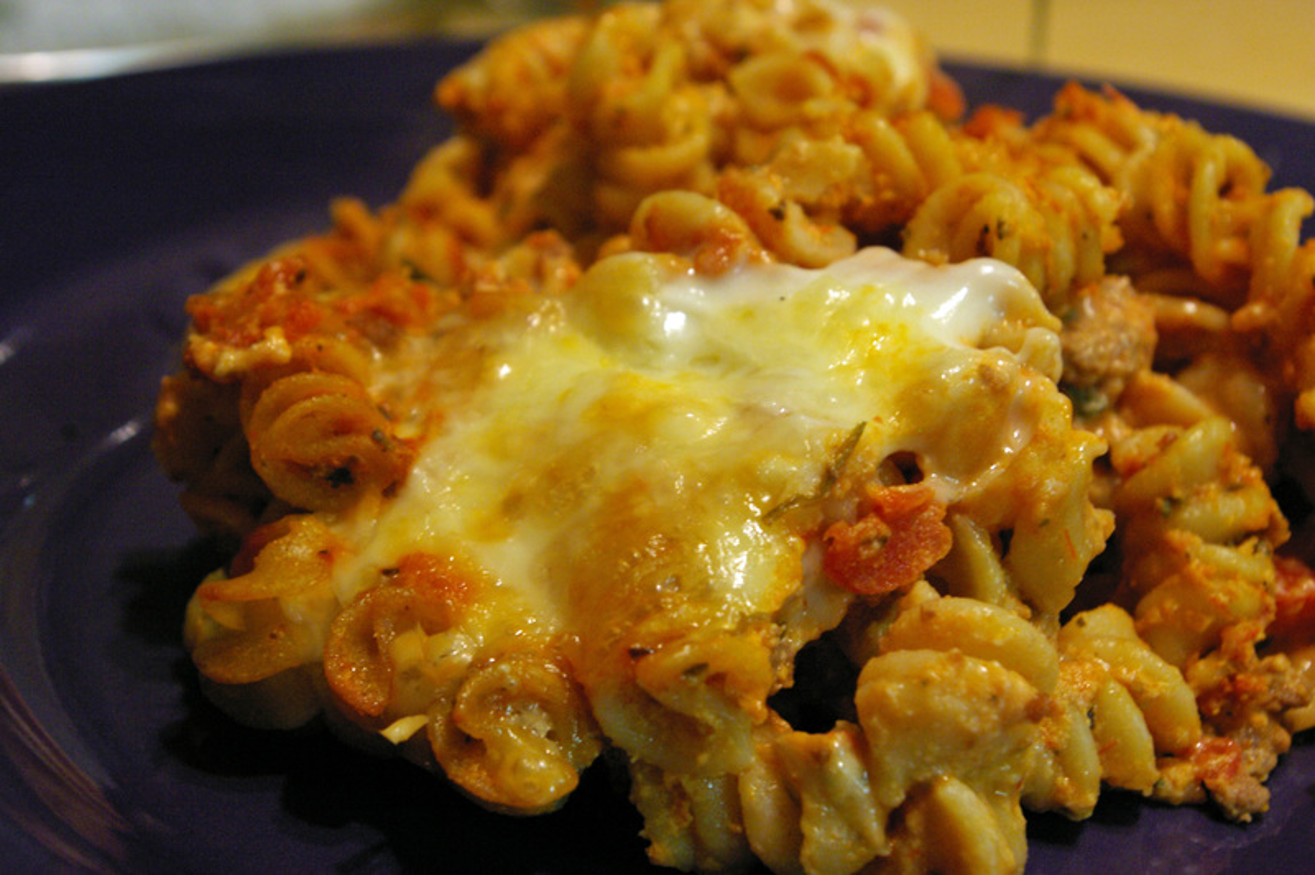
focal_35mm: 52
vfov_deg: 25.7
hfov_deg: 37.9
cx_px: 658
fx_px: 1916
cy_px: 438
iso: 800
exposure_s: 1/8
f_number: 8
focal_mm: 35
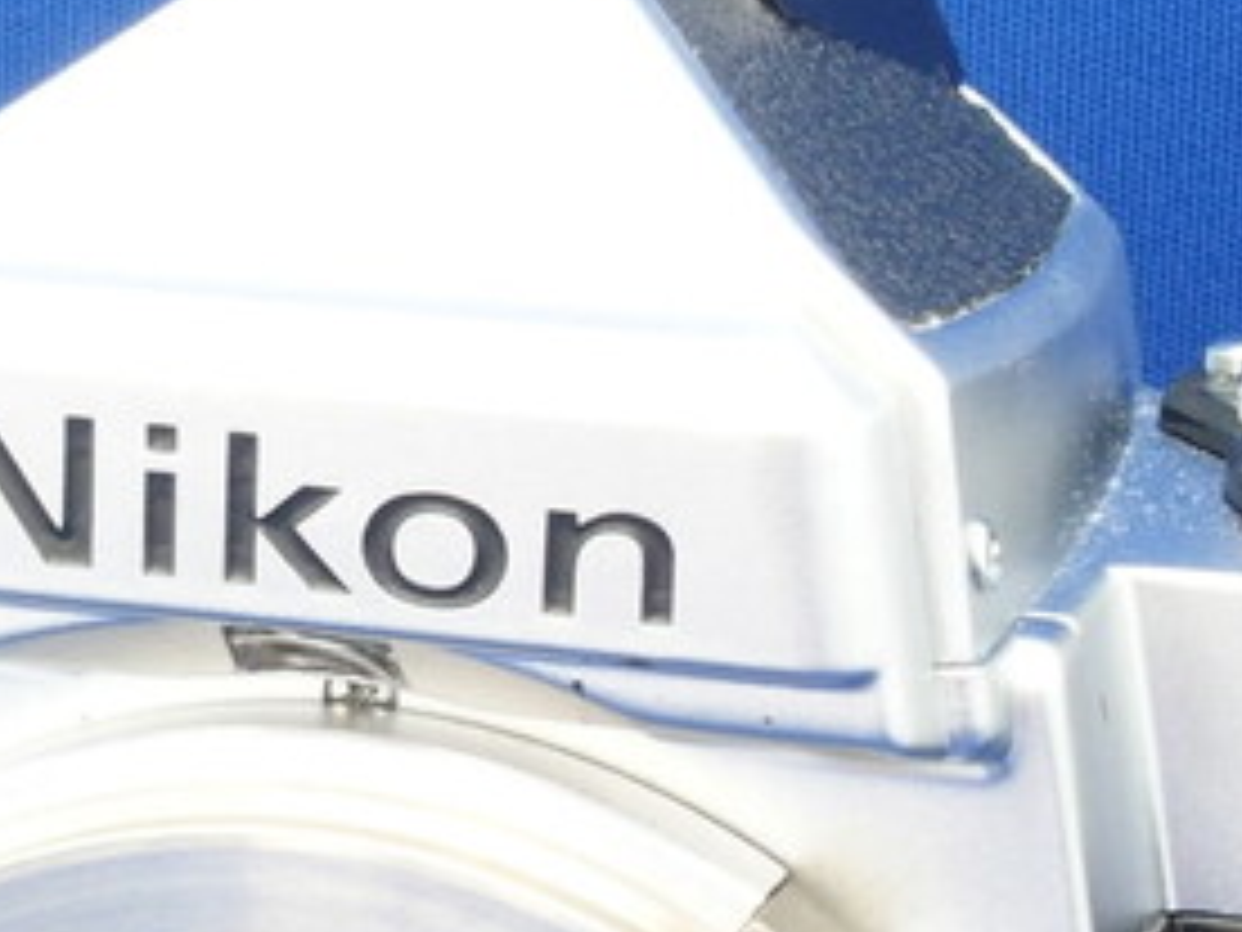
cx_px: 153
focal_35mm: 165
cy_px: 1198
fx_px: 5920
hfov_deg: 11.9
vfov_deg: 8.9
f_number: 8
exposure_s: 2
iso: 100
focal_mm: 8.1
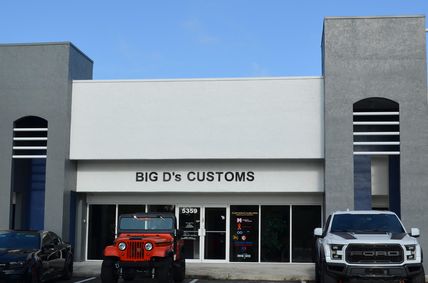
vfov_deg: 23.7
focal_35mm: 57
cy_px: 163
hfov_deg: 35.1
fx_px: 676
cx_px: 225
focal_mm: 24
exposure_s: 1/320
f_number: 9
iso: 100
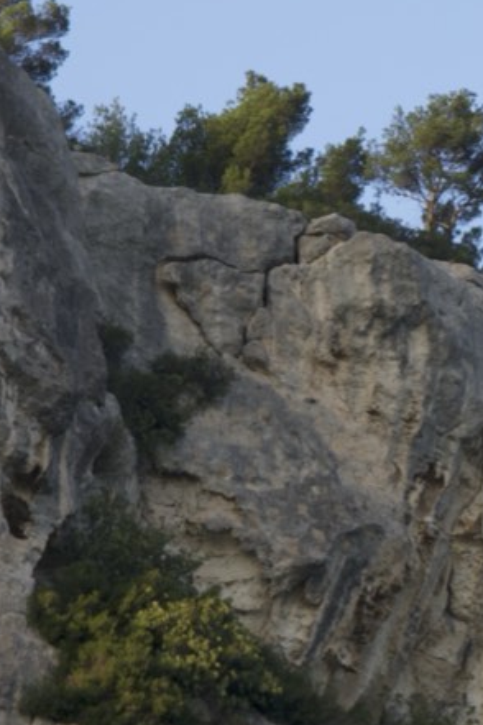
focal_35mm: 381
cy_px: 214
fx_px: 7667
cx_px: 534
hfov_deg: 3.6
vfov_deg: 5.4
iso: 160
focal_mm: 105
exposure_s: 1/60
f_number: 10
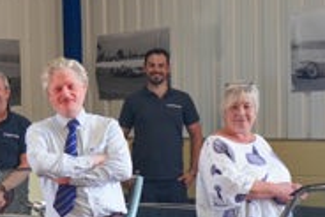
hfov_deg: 20.2
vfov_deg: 13.9
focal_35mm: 98
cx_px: 5
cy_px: 156
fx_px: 885
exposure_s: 1/160
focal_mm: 45
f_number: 4.5
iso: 1250
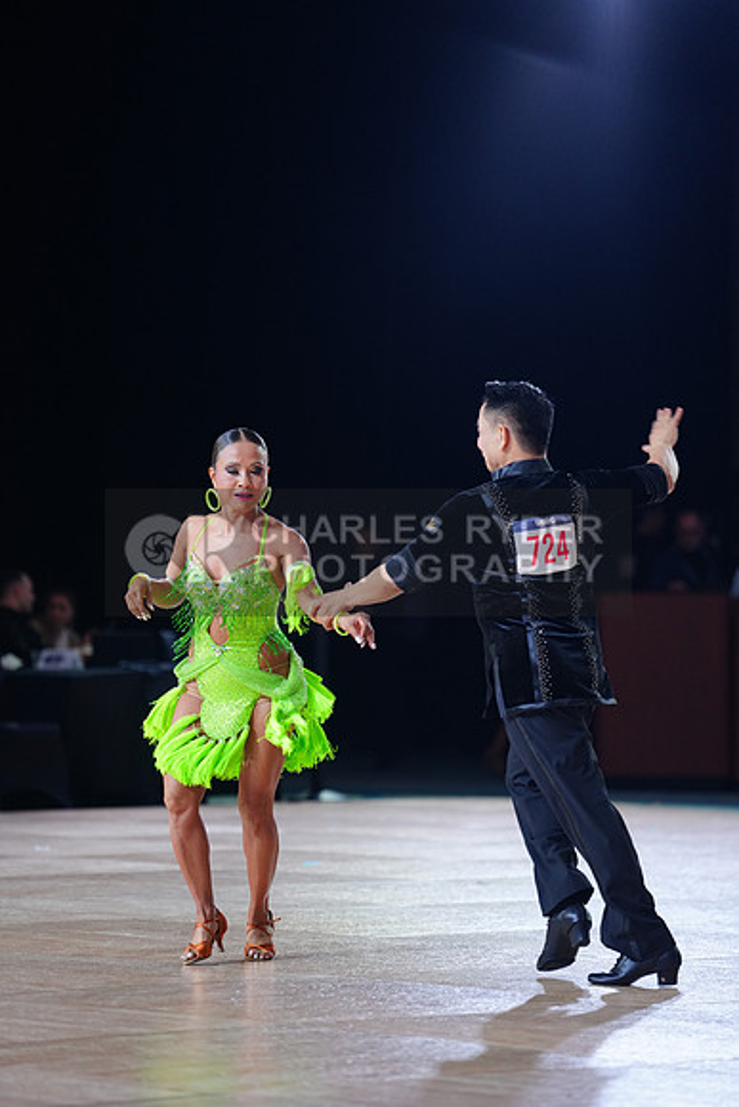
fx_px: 4769
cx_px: 370
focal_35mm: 155
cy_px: 554
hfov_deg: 8.9
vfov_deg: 13.2
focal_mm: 155
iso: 800
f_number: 2.8
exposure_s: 1/500
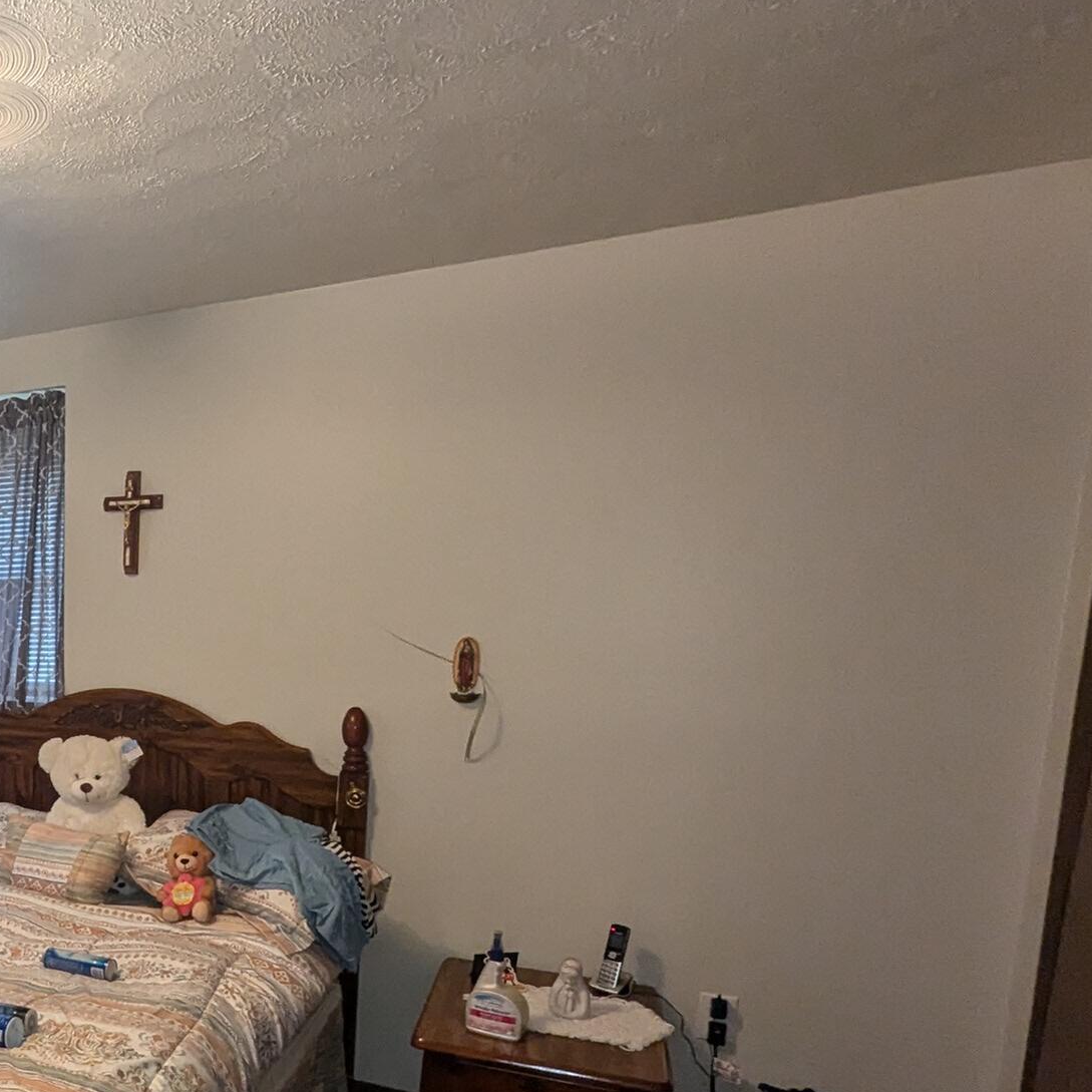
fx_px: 964
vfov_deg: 57.3
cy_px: 761
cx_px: -55
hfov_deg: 46.7
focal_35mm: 27
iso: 228
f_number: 2.2
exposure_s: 1/24
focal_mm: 1.95
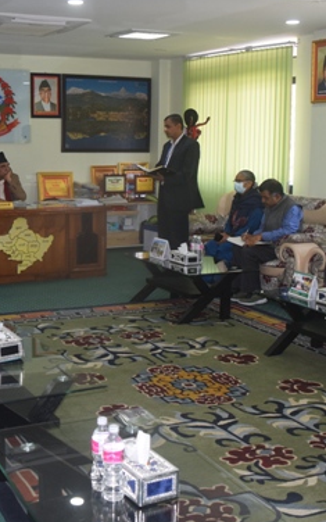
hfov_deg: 24.8
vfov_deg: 38.8
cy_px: 237
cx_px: 110
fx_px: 739
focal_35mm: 52
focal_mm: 20
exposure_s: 1/100
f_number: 5
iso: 800
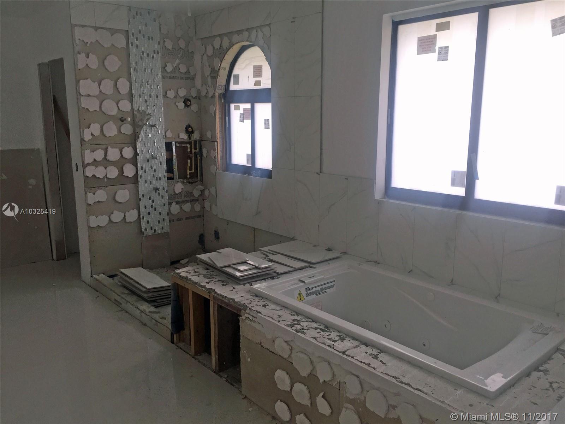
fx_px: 473
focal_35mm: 29
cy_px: 212
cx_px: 282
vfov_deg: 48.2
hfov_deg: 61.7
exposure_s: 1/120
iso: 40
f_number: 2.2
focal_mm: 4.15
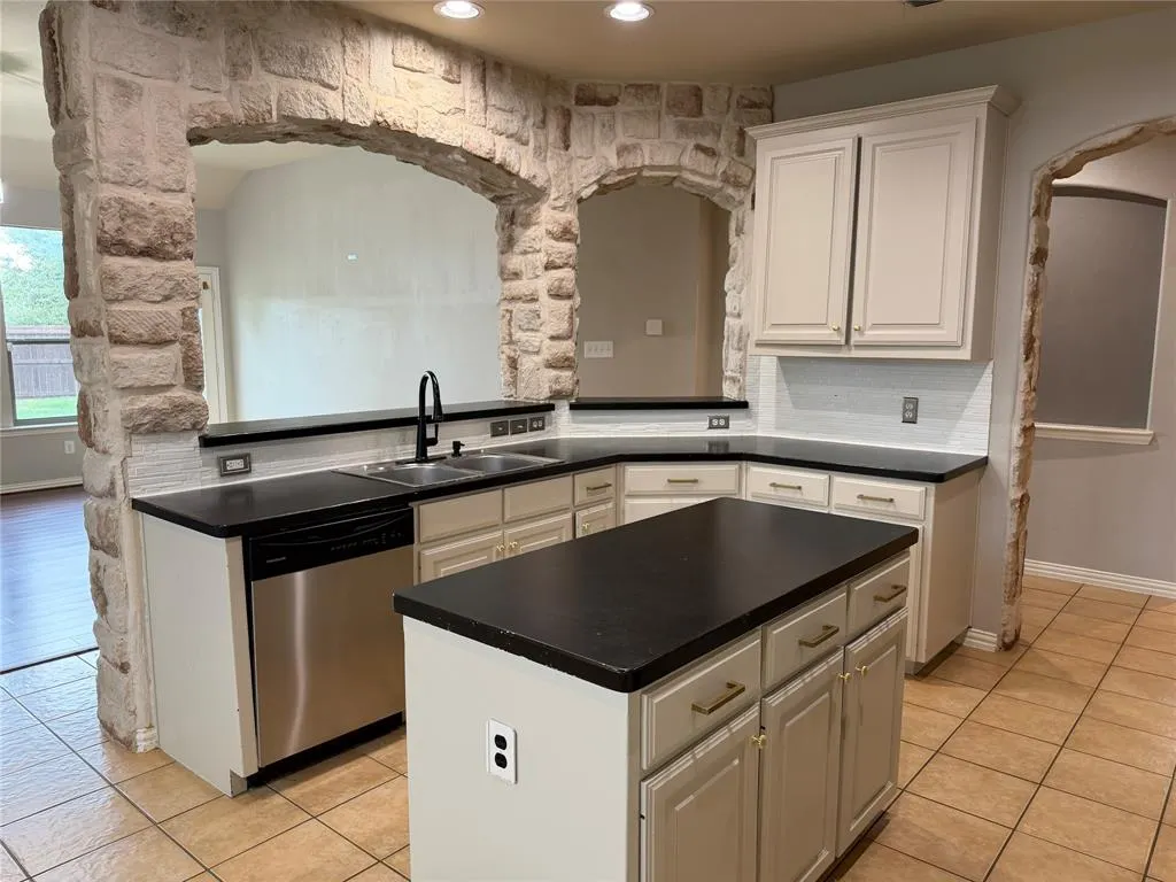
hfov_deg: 71.6
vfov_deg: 56.8
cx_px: 588
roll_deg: +0.1
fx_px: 815
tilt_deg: -7.5
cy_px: 441
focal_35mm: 24
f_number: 1.78
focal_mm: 6.76
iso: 200
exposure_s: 1/60
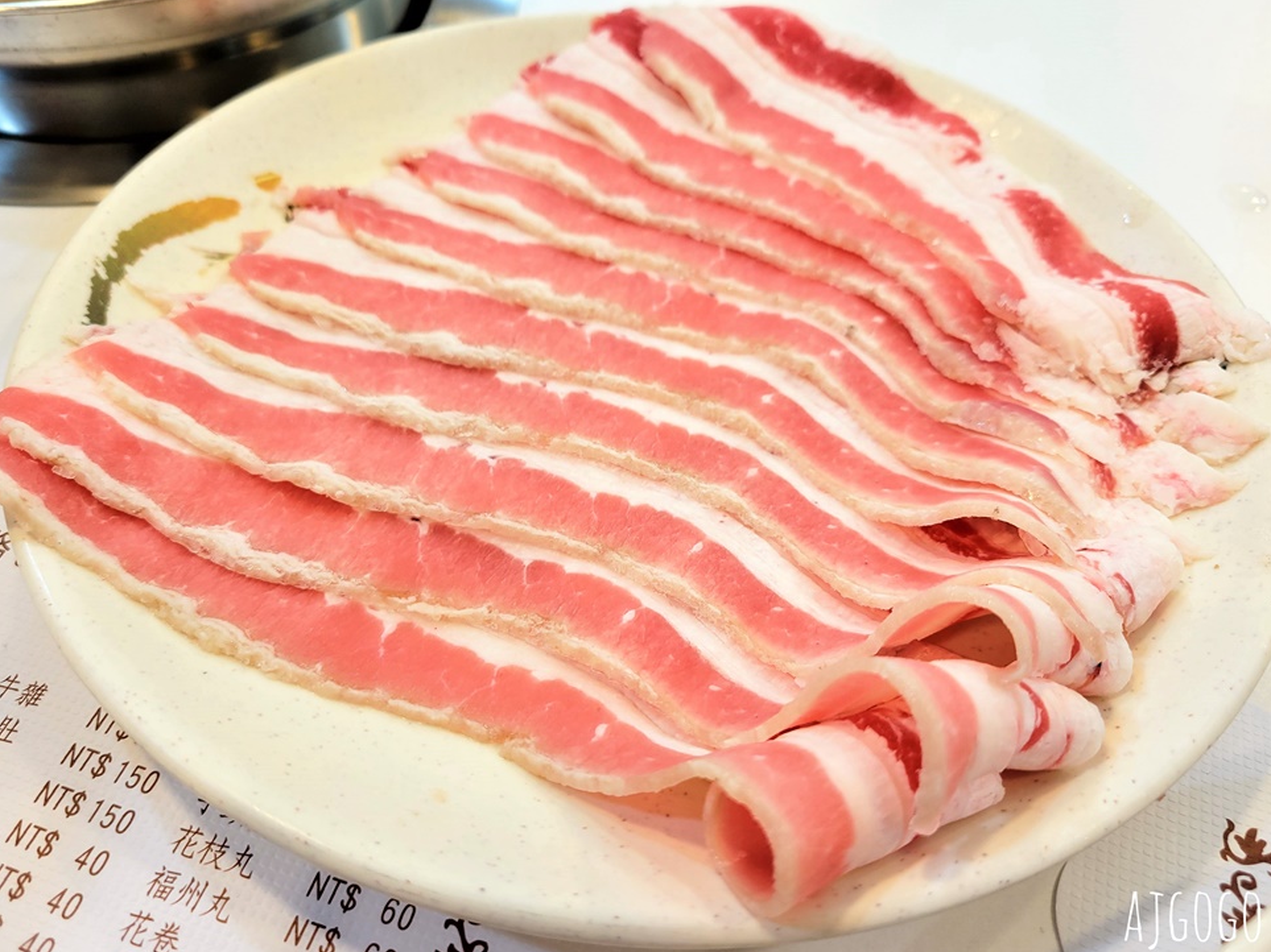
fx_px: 991
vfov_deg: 51.3
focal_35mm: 27
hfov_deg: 65.3
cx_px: 615
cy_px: 468
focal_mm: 5.4
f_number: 1.8
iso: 64
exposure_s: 1/120
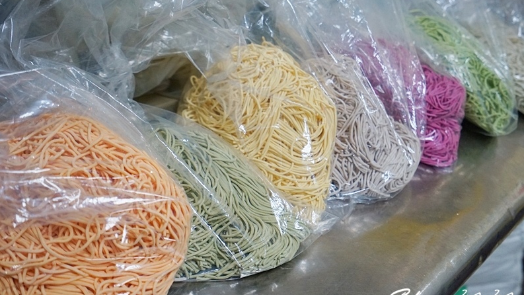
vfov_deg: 32.0
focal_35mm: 37
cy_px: 148
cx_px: 264
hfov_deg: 54.0
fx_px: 514
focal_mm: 35
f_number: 5
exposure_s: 1/200
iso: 1600
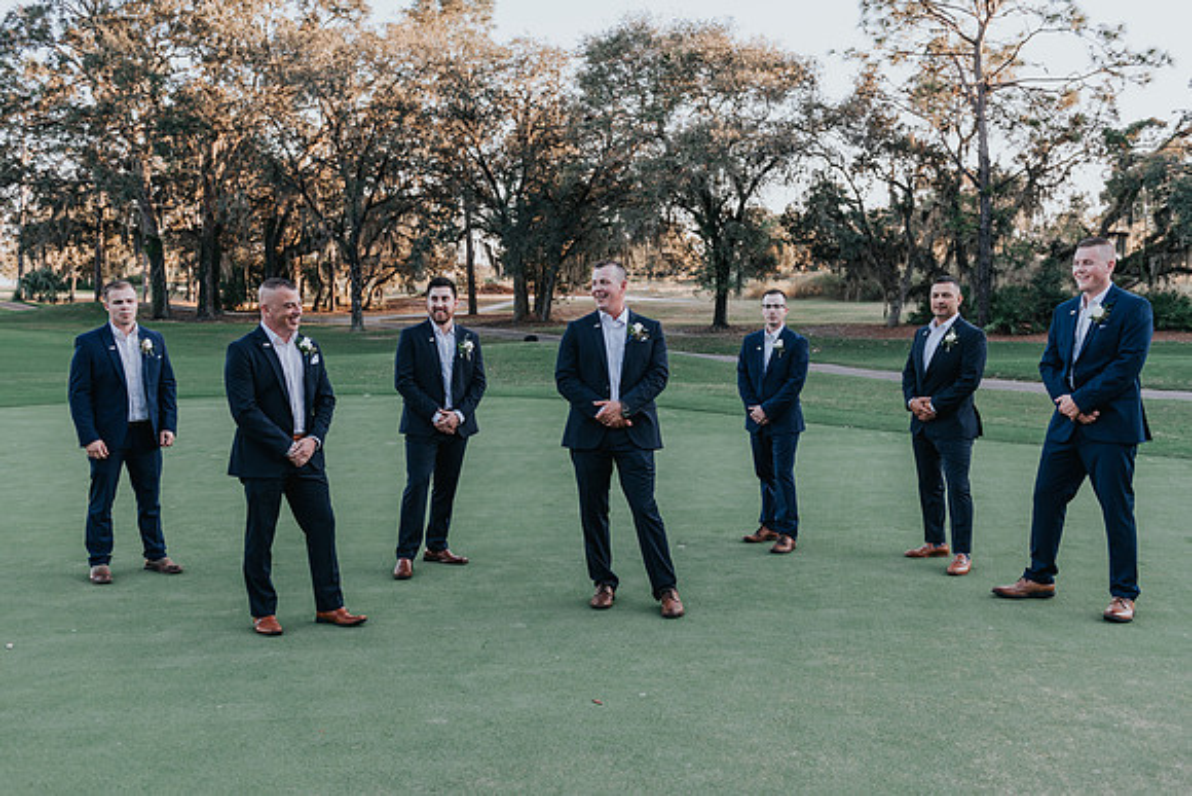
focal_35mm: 33
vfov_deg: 39.9
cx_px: 576
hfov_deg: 57.1
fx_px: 1095
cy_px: 411
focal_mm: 32
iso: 200
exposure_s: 1/200
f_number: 4.5
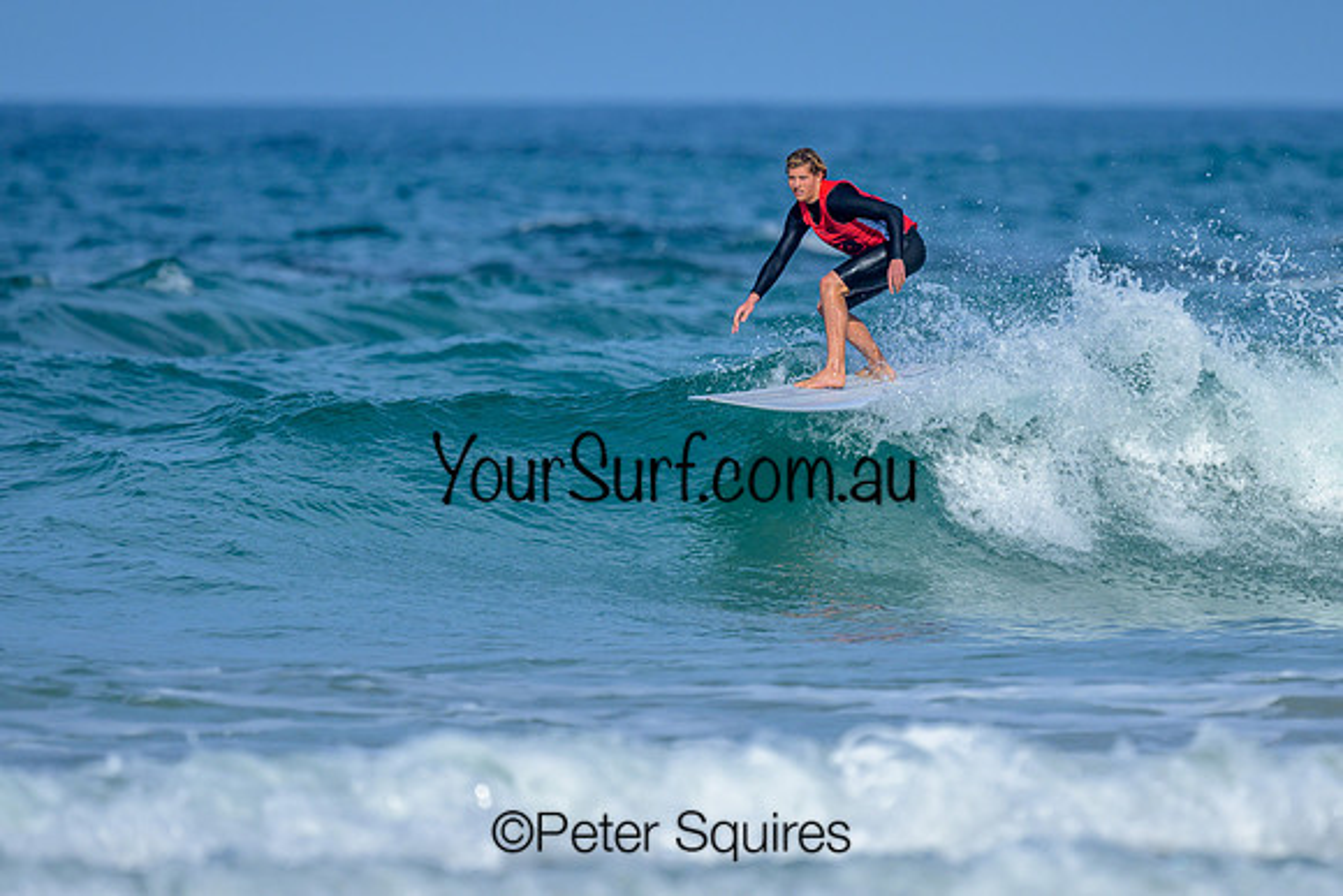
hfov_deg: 1.9
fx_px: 41043
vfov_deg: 1.3
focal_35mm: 1100
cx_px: 833
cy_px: 462
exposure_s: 1/2000
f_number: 6.3
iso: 200
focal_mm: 800
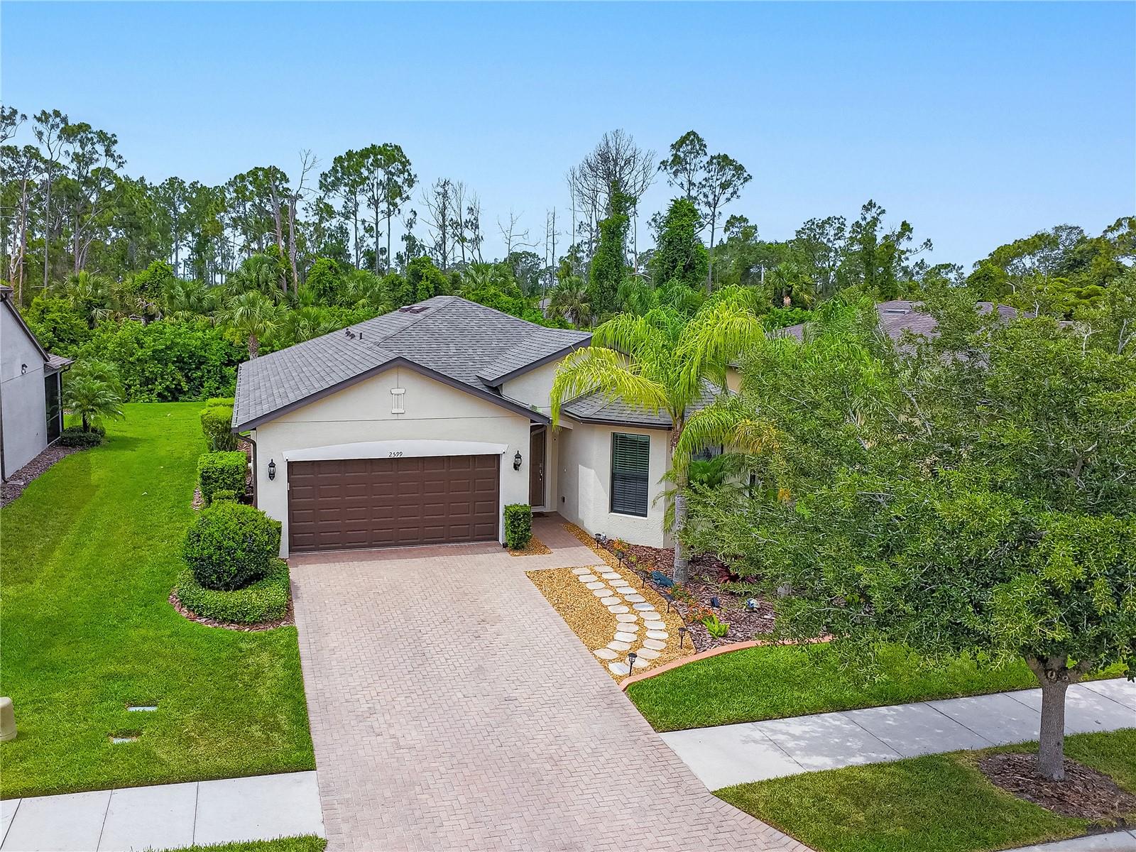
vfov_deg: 56.8
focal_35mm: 24
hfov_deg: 71.6
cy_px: 426
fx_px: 788
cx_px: 568
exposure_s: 1/1000
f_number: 2.8
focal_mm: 4.55
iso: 100
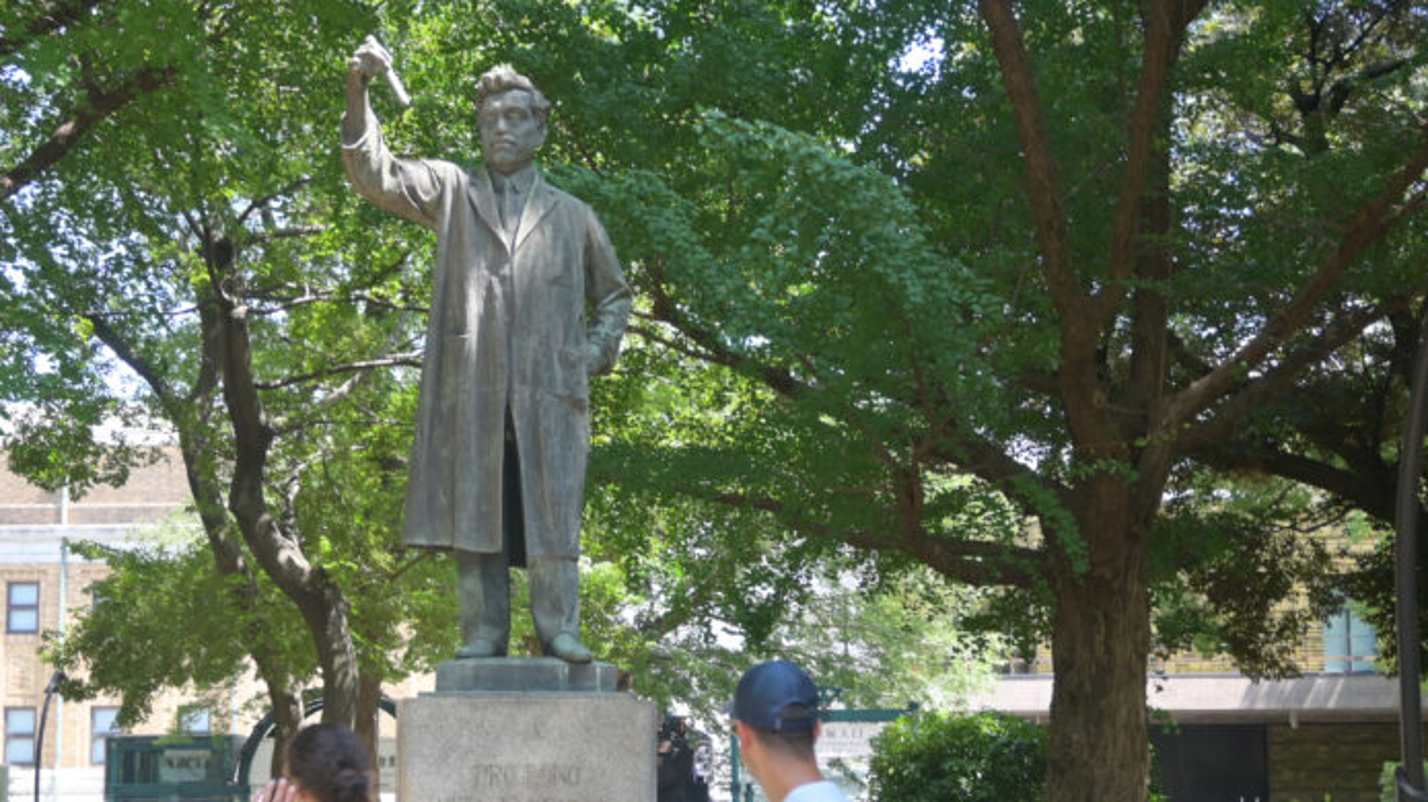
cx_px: 636
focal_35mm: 52
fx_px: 1975
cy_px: 583
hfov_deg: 39.7
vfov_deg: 22.8
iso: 100
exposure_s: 1/100
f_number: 4
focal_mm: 22.5
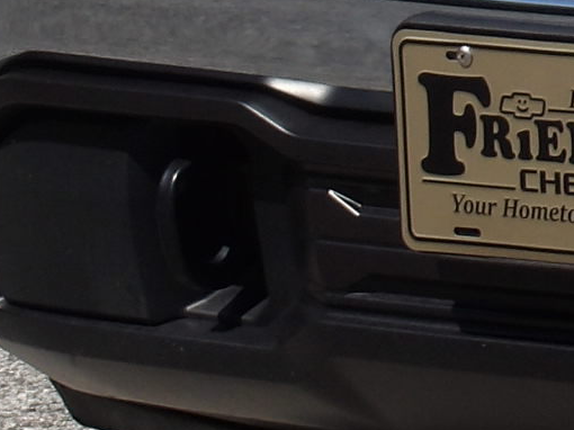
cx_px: 1083
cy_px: -164
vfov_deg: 1.3
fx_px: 18712
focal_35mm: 1129
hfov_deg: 1.8
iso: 100
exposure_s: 1/732
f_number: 4.5
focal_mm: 39.8
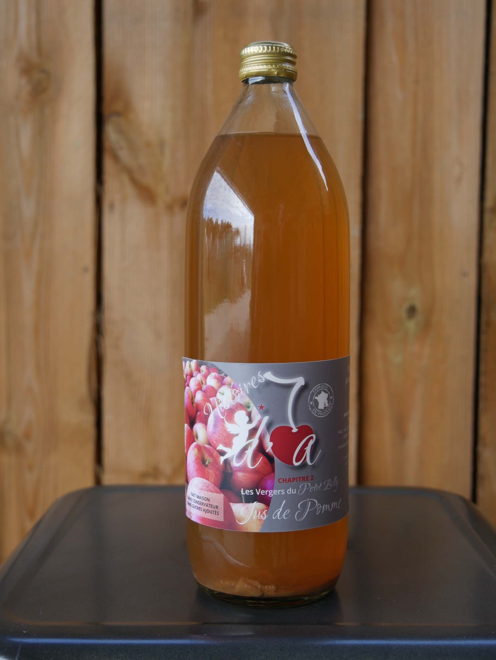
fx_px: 916
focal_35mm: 48
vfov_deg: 39.6
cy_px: 330
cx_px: 248
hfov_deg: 30.3
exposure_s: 1/125
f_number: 4.1
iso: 200
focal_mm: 24
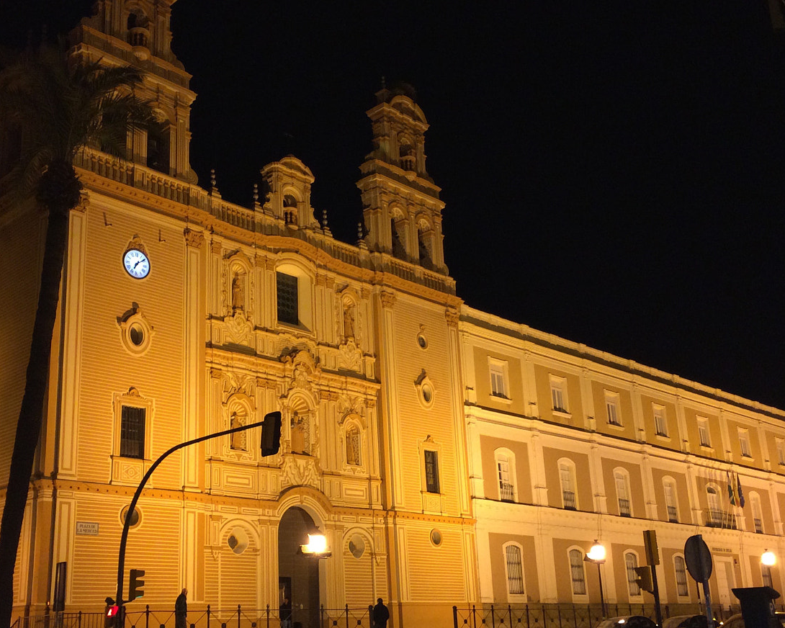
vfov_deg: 34.9
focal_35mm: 43
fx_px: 999
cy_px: 346
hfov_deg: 42.8
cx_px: 349
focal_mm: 4.12
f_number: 2.2
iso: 160
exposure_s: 1/30
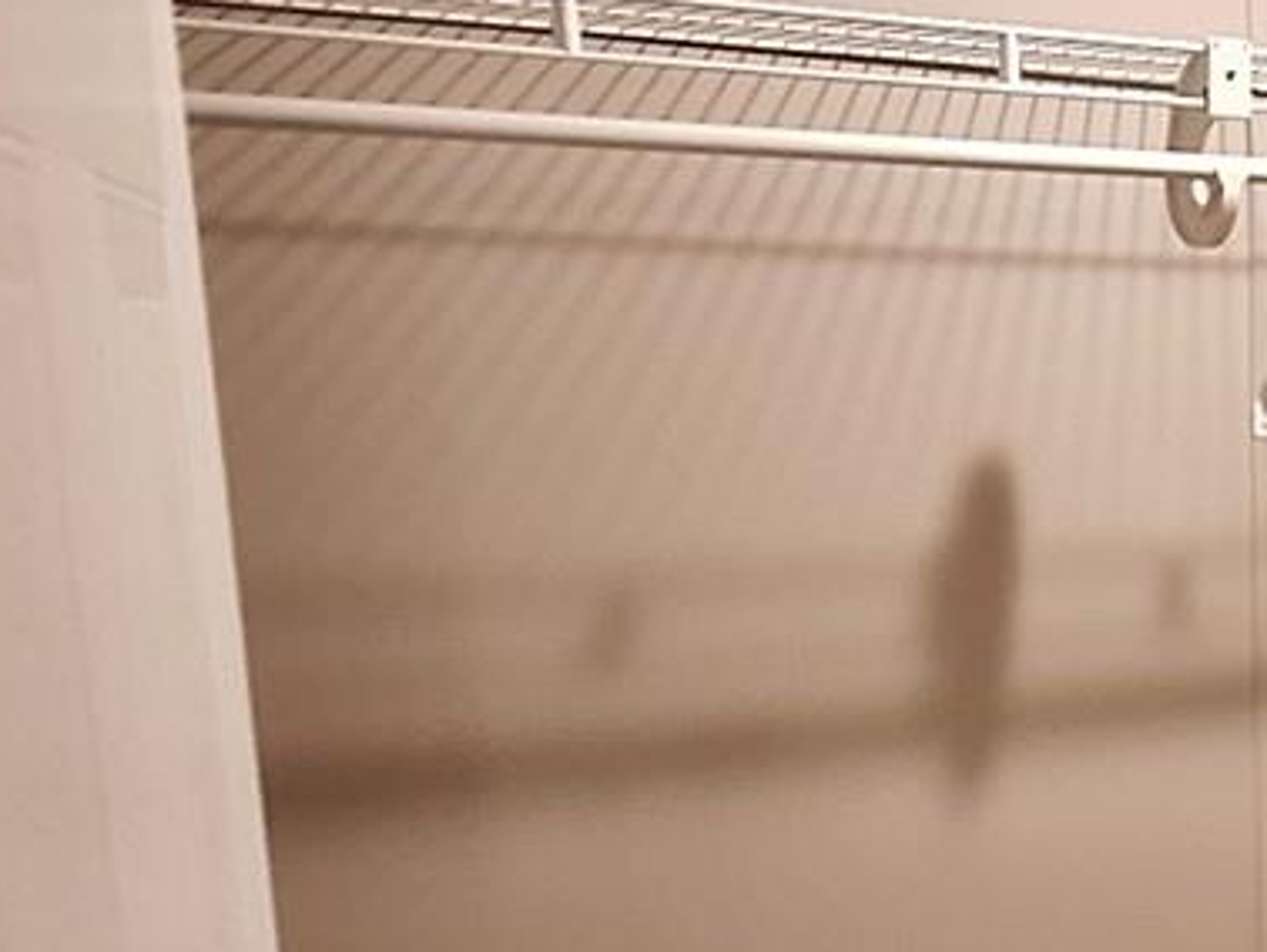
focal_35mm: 55
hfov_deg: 30.0
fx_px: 2014
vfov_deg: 25.8
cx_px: 1508
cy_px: 848
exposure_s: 1/24
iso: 250
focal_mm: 1.74
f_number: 2.2
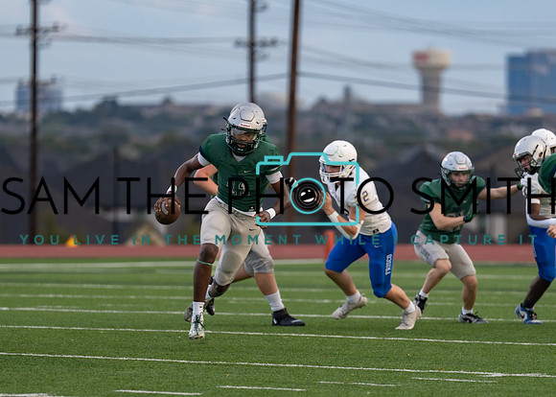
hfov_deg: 5.9
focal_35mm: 345
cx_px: 280
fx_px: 5440
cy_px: 267
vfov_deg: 4.2
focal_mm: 200
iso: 500
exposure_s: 1/1250
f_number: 2.8
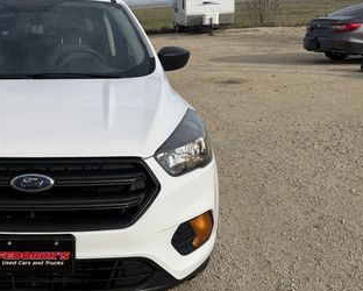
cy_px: 149
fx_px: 516
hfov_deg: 35.7
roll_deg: +3.1
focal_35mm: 48
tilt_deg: -13.9
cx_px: 16
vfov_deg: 31.5
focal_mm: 6.76
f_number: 1.78
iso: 80
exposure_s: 1/4673
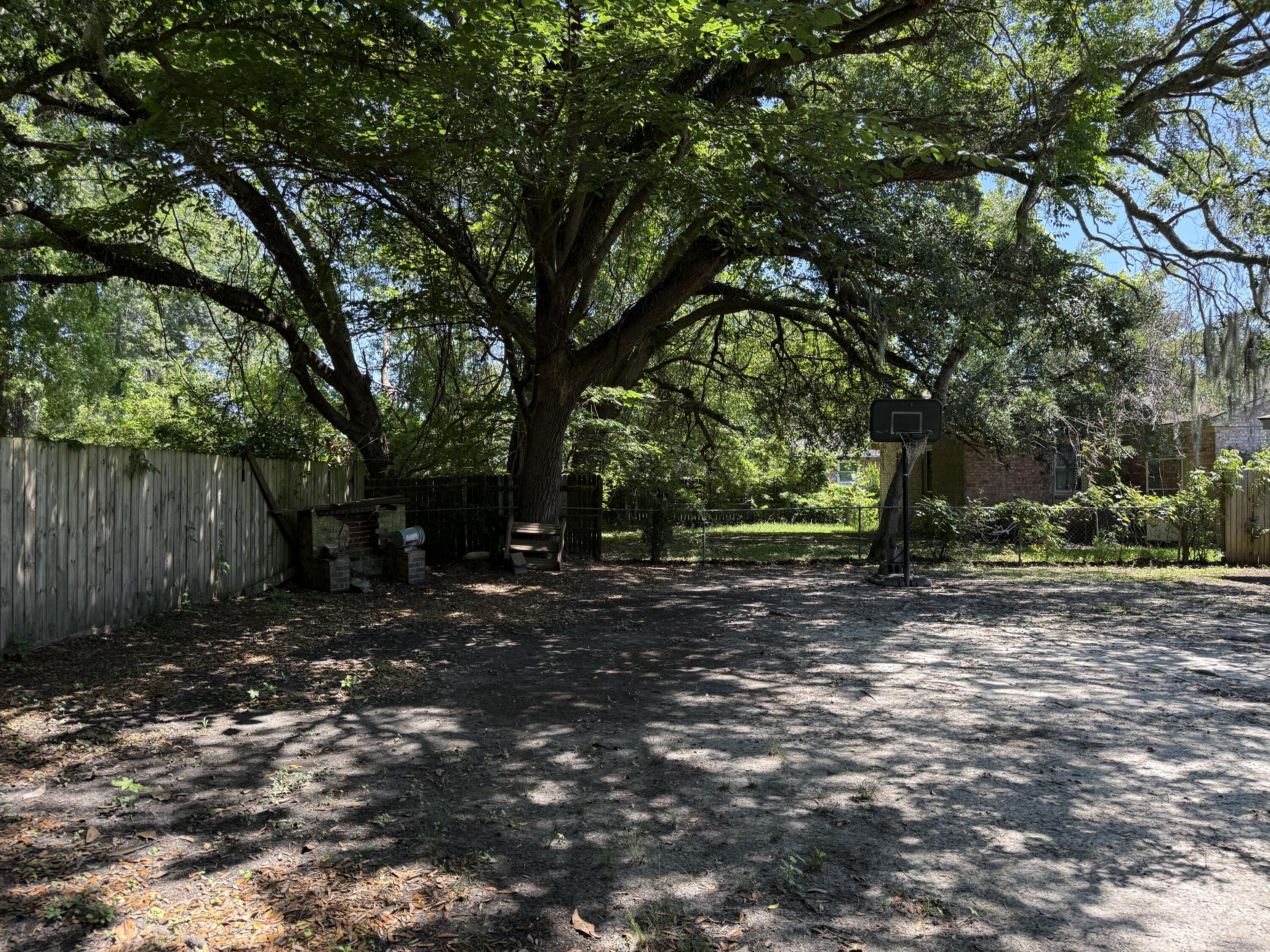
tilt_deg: +0.5
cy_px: 476
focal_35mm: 24
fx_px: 881
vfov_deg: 56.8
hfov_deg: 71.6
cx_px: 635
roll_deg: -0.1
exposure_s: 1/450
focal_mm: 6.76
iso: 100
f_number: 1.78
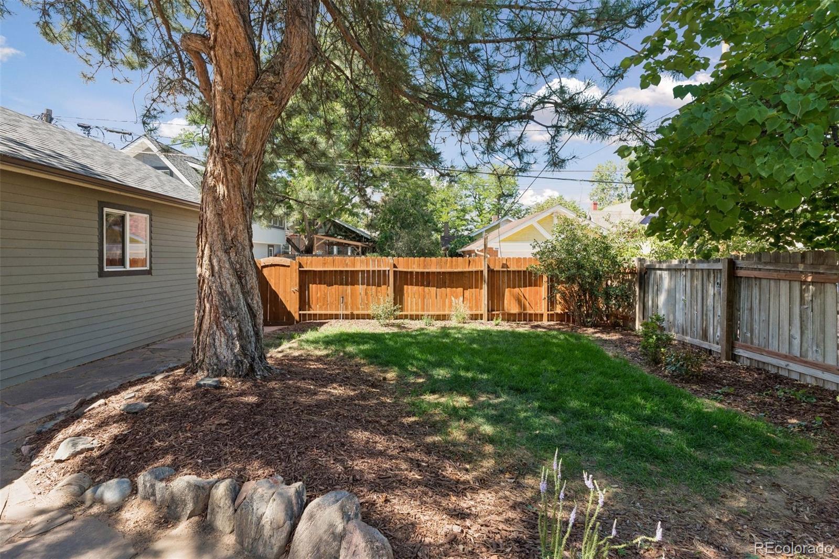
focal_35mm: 17
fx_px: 396
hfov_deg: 93.3
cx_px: 420
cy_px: 280
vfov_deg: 70.4
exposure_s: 1/200
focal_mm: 17
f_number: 9
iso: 400
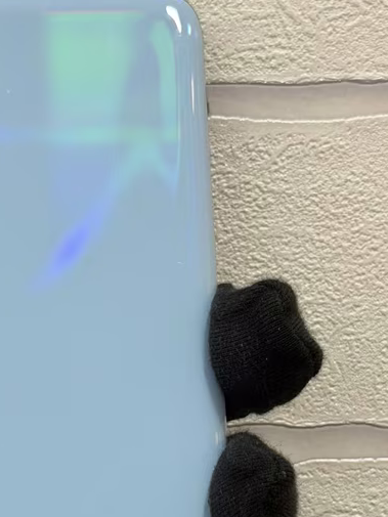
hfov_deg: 12.9
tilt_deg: -3.4
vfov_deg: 17.1
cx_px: 40
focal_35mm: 114
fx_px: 1703
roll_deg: +0.6
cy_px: 440
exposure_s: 1/50
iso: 64
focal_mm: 6.76
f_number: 1.78
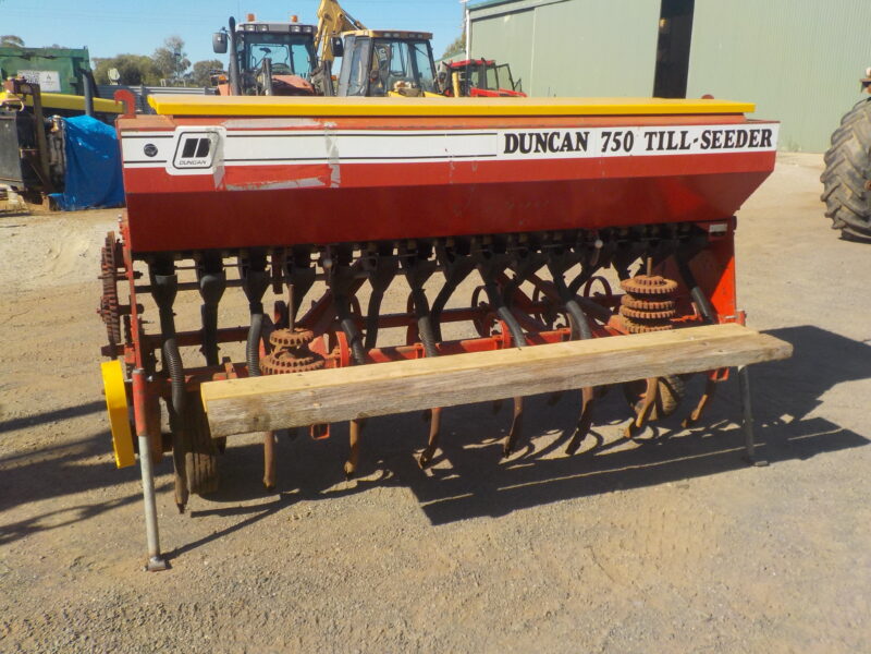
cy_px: 327
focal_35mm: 30
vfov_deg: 46.8
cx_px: 436
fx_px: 755
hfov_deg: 60.0
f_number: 3.3
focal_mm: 4.1
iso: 125
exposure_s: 1/1000
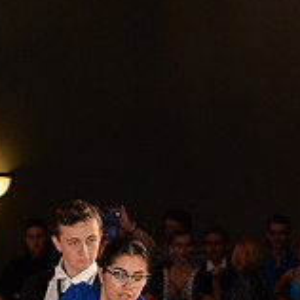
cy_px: 416
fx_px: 3667
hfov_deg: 4.7
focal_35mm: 374
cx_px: 34
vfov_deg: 4.7
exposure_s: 1/200
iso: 1600
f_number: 5
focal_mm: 120
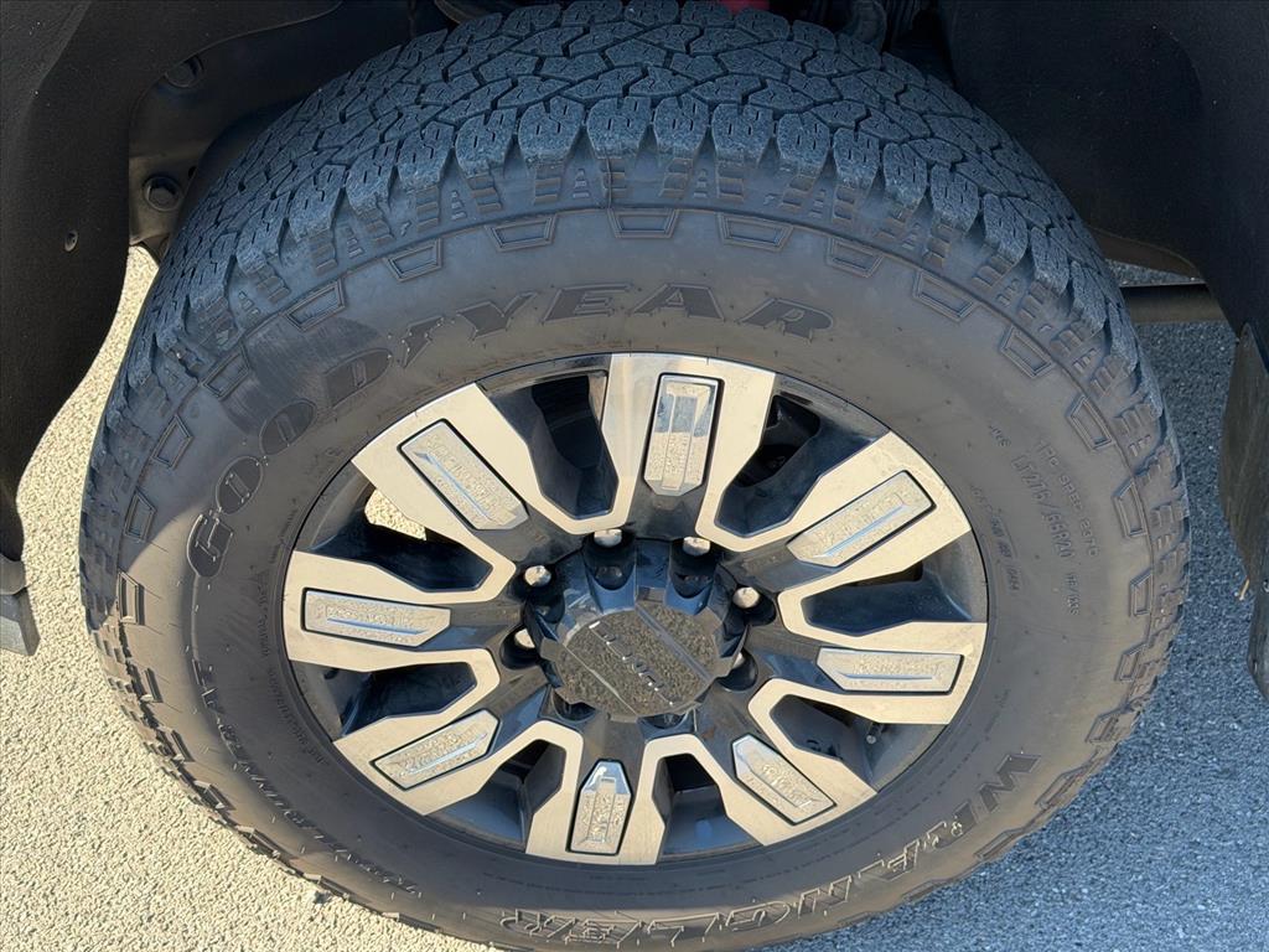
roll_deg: -1.1
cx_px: 634
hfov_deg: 39.7
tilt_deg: -39.9
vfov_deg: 30.3
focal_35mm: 48
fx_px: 1760
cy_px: 476
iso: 64
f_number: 1.78
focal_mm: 6.76
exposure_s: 1/310
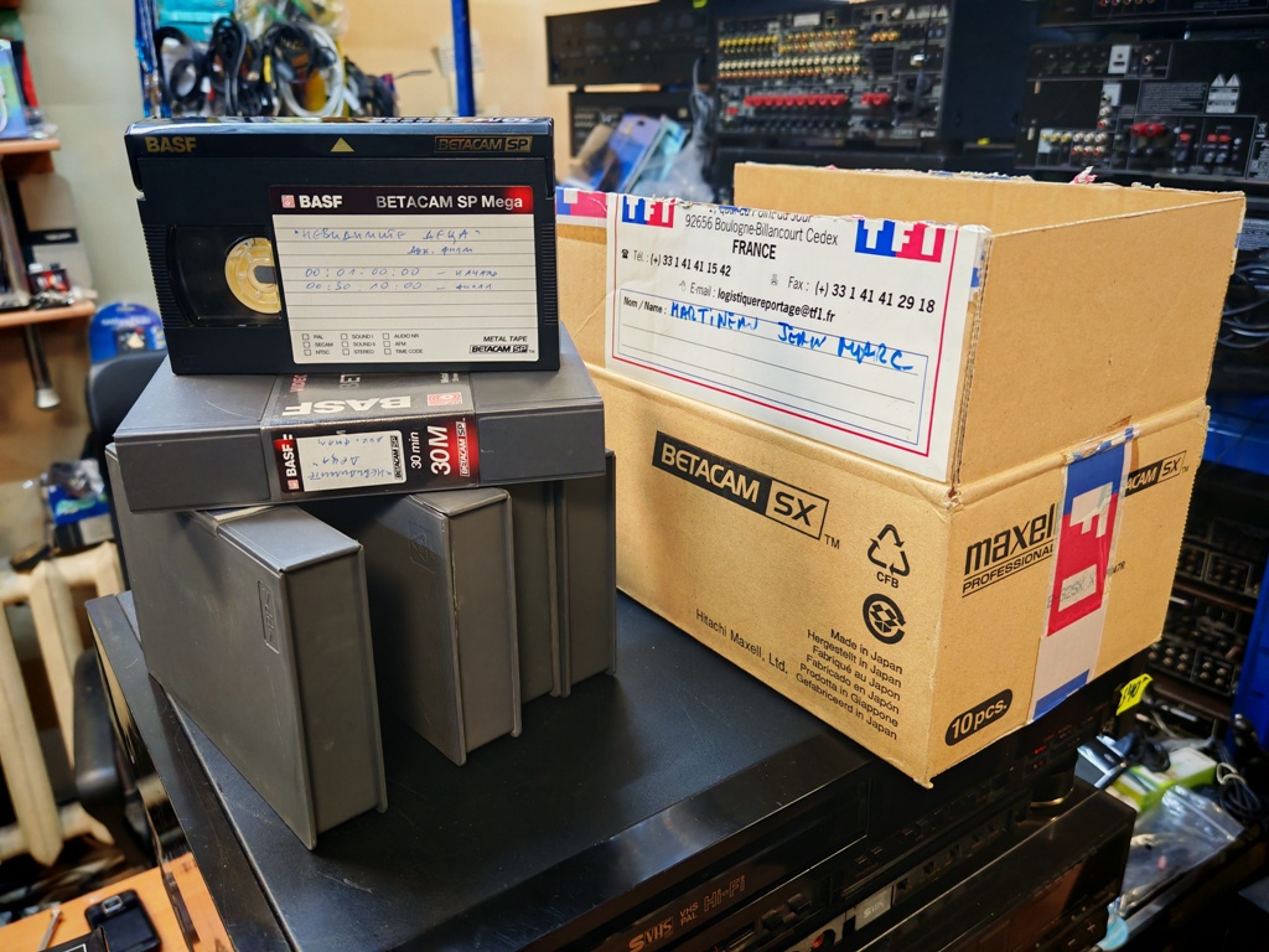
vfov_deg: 51.4
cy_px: 476
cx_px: 634
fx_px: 990
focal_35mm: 27
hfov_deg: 65.3
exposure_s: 1/33
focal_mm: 6.67
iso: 640
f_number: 1.9
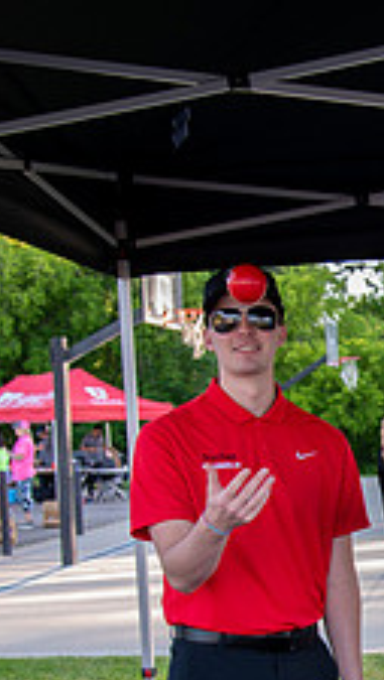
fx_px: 1462
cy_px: 550
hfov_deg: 14.2
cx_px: 538
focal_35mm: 81
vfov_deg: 25.7
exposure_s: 1/250
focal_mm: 30
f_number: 4
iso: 500
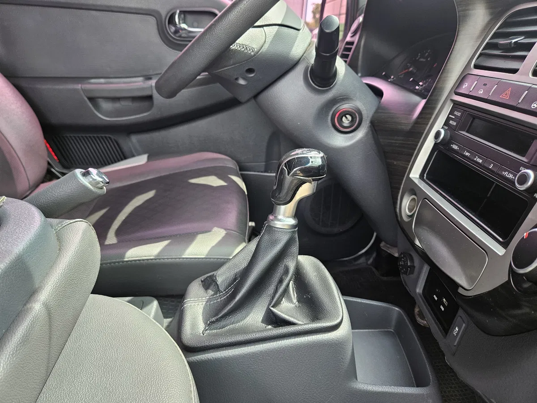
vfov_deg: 58.9
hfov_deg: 73.9
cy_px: 202
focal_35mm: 23
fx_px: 357
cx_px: 268
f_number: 1.8
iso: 125
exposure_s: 1/180
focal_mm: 5.4
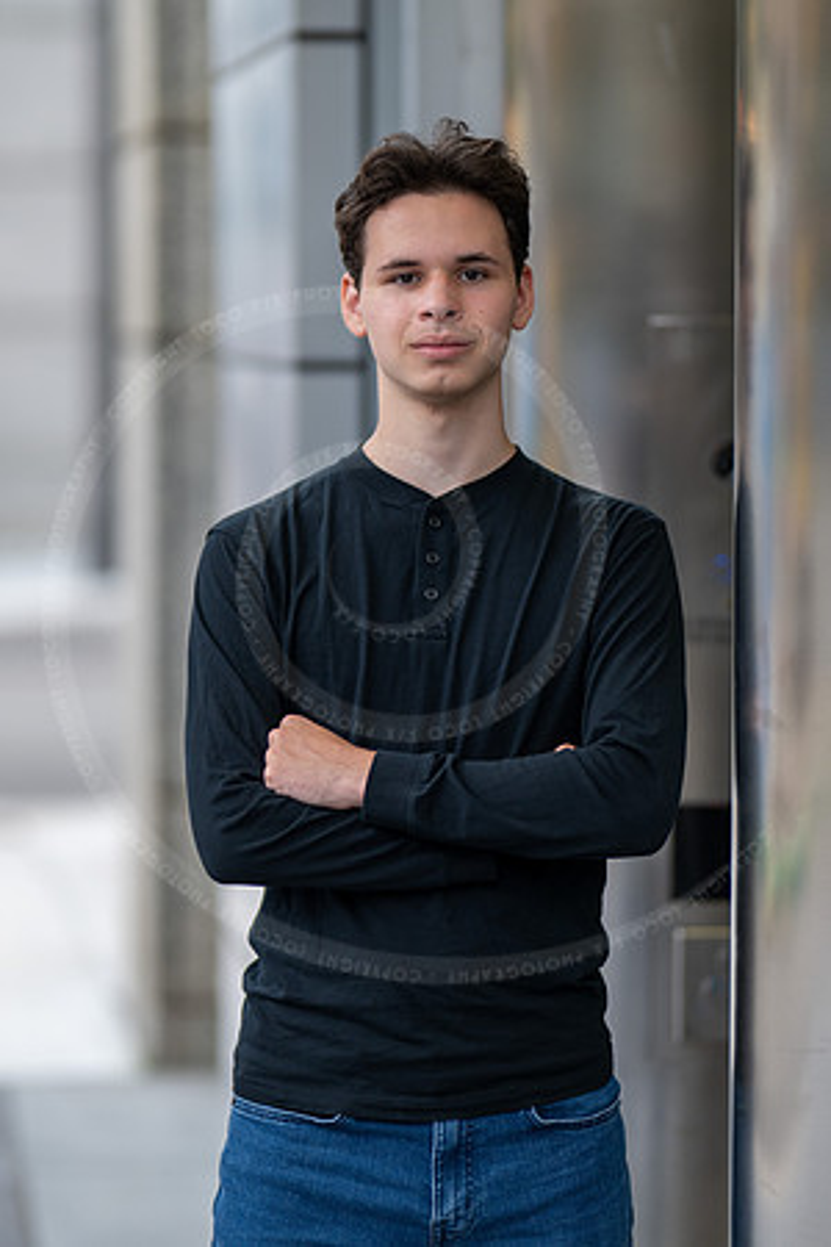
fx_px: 4397
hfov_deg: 10.8
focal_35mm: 127
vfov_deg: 16.1
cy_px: 624
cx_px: 416
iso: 250
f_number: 1.3
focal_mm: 85
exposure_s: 1/640
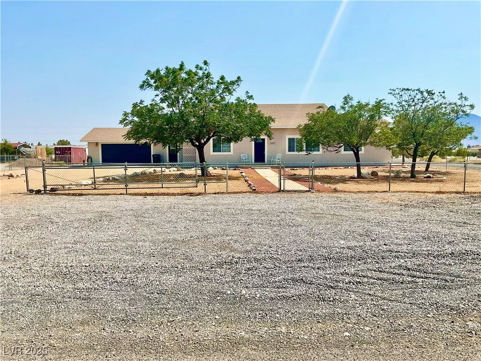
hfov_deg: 61.7
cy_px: 180
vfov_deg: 48.2
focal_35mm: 29
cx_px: 240
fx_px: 403
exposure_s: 1/3788
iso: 16
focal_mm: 3
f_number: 1.8
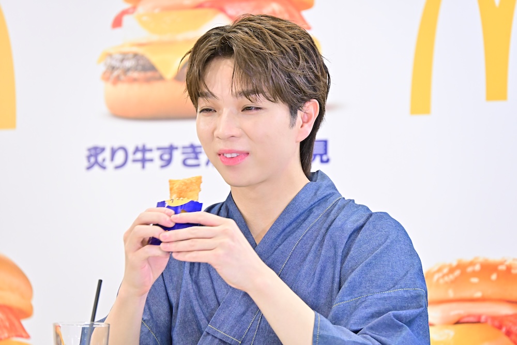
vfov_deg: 6.9
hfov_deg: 10.3
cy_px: 172
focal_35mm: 200
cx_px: 258
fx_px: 2872
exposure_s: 1/125
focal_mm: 200
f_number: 6.3
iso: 4000
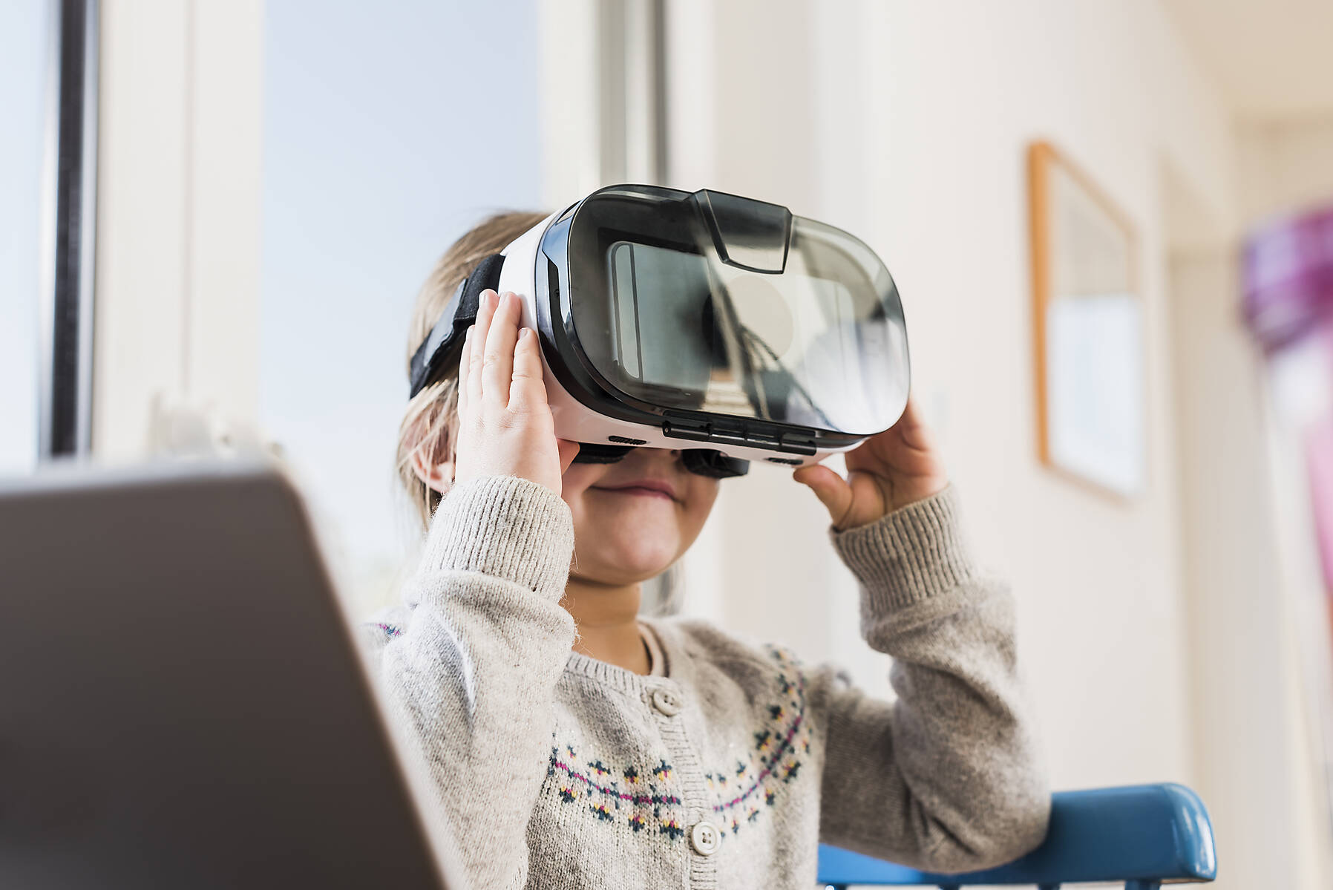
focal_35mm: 50
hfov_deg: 39.6
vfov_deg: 27.0
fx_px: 1852
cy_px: 445
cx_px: 666
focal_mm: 50
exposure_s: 1/200
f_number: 4
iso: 100
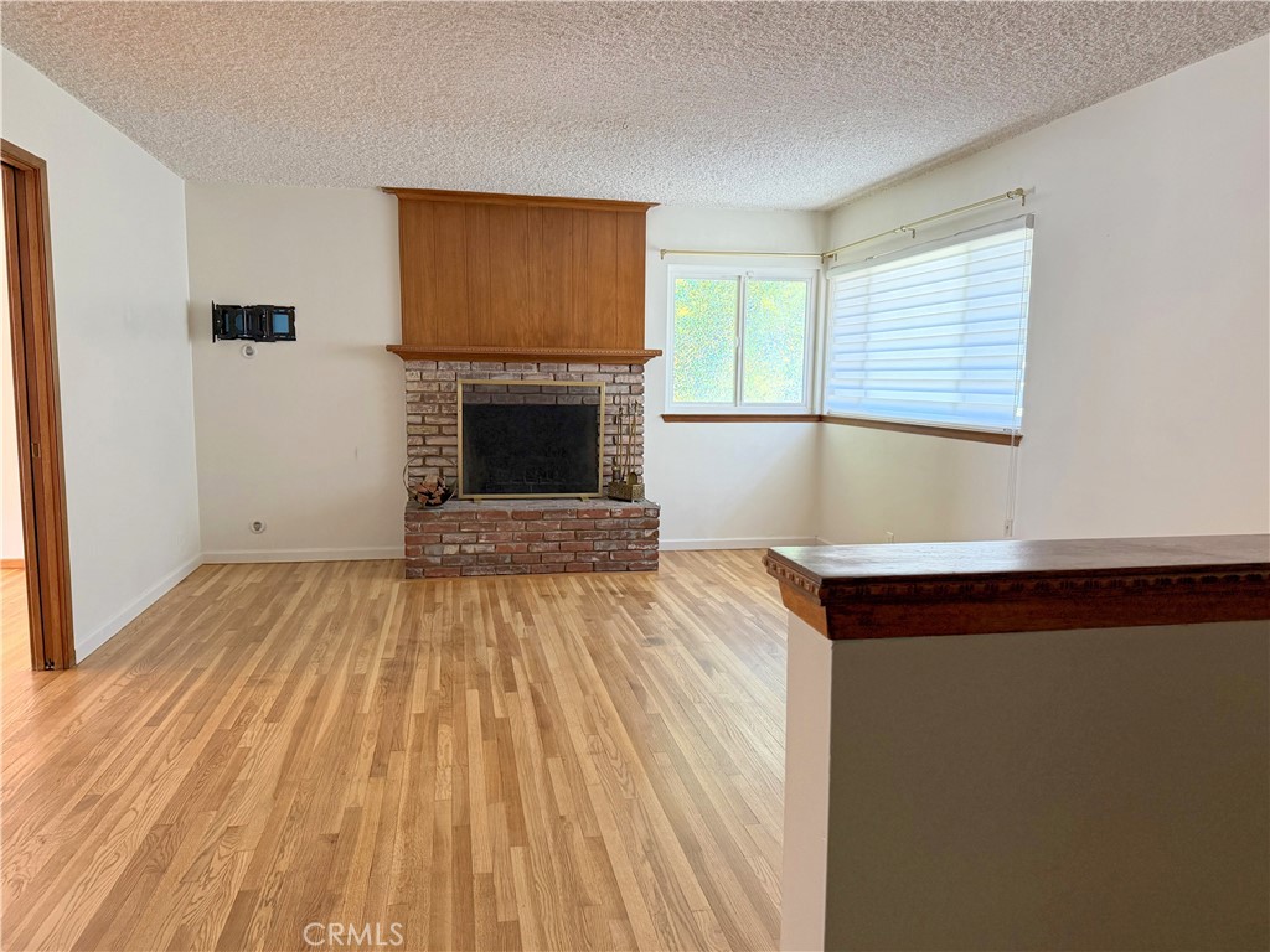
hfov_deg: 71.6
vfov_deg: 56.8
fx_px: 881
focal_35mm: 24
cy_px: 476
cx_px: 635
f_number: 1.8
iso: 320
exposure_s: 1/120
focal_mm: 6.8
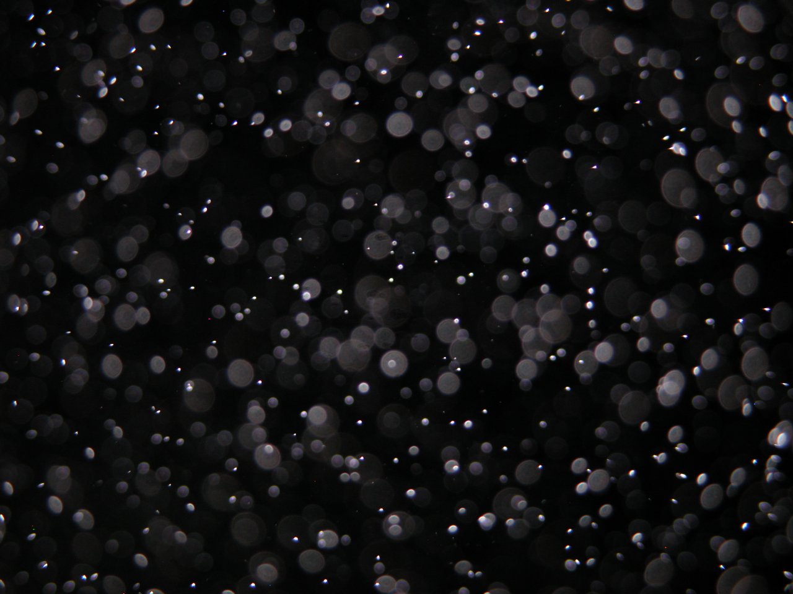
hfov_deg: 12.3
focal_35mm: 161
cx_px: 396
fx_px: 3688
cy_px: 297
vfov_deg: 9.2
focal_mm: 41.1
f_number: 3.9
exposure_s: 2
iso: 100
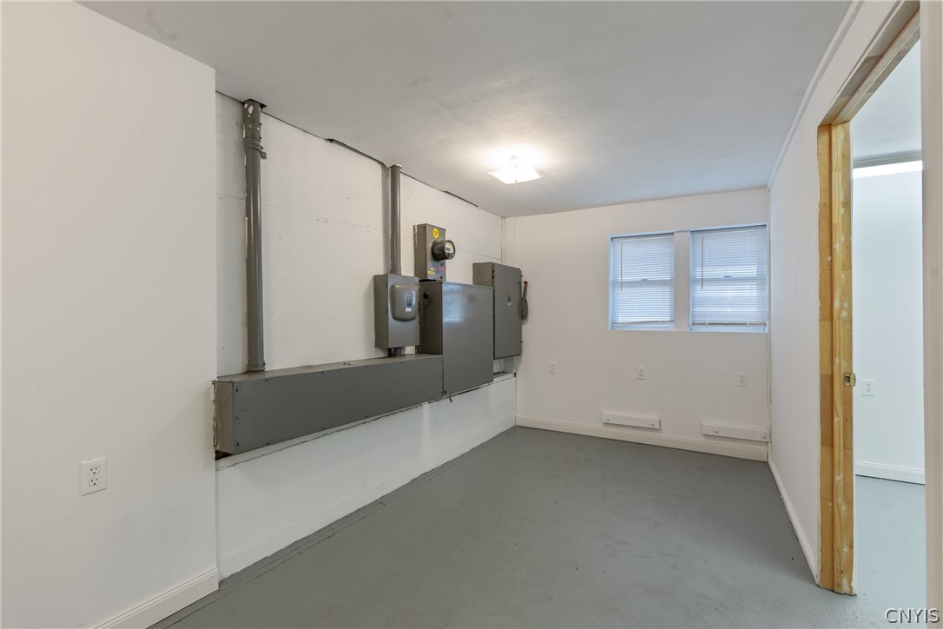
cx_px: 472
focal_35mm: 16
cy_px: 314
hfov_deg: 96.7
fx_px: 419
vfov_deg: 73.7
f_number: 9
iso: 250
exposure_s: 1/5
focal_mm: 16
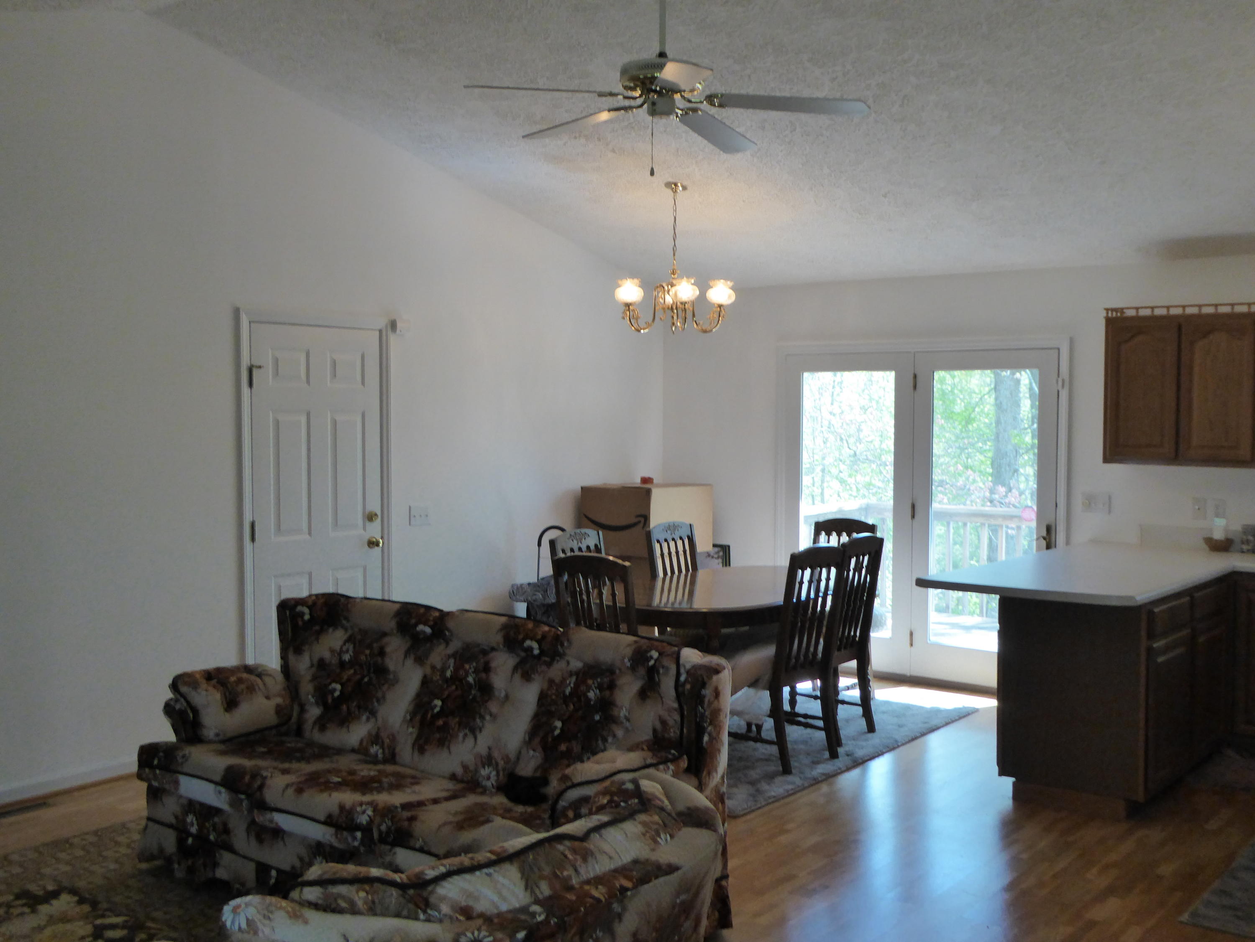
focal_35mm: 36
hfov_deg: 51.4
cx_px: 628
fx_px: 1305
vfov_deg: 39.7
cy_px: 471
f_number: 3.7
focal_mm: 6.3
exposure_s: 1/100
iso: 400
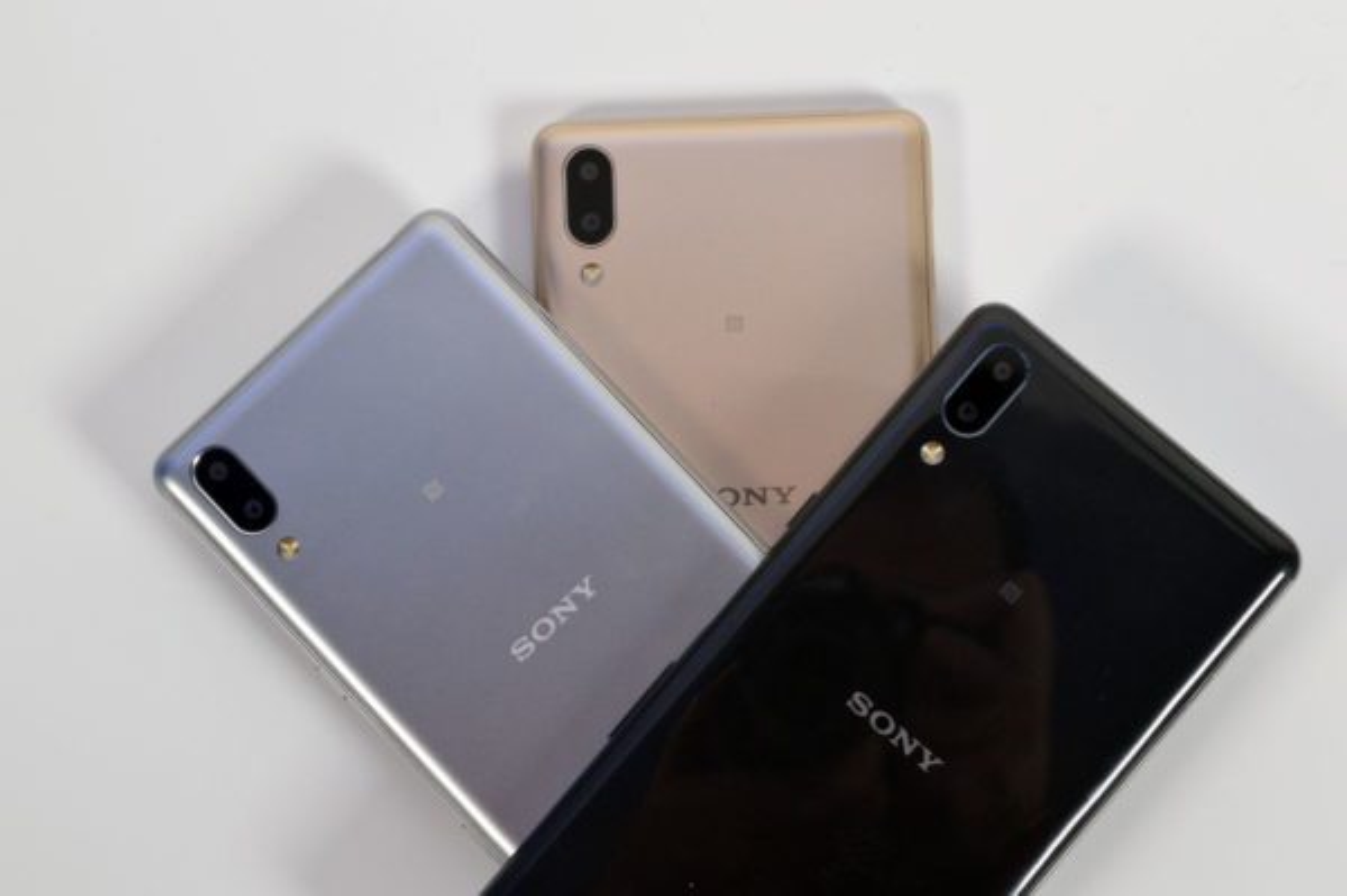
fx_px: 3084
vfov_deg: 16.5
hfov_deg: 24.6
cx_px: 674
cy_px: 448
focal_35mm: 82
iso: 1600
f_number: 10
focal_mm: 55
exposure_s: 1/200
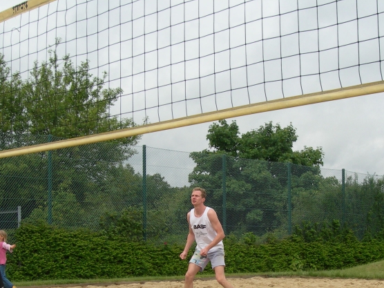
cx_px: 236
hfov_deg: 27.7
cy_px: 264
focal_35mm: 70
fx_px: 777
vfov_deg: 20.5
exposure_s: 1/591
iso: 50
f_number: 4.8
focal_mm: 7.8
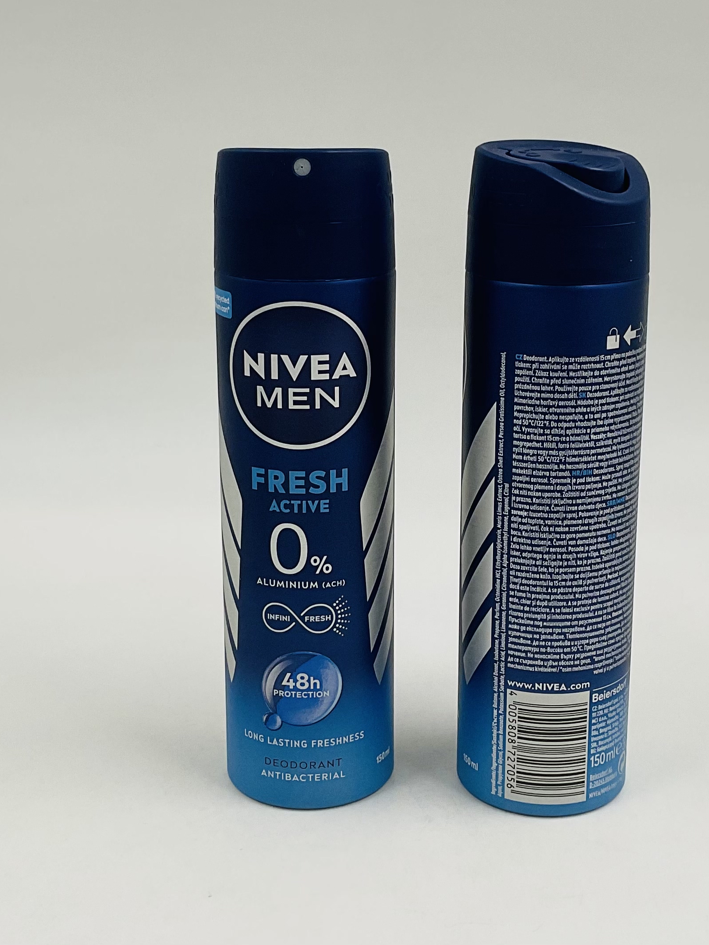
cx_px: 431
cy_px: 472
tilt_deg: -16.0
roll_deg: -0.7
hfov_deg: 36.7
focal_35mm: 39
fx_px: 1065
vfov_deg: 47.9
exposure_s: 1/122
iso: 40
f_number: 1.8
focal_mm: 3
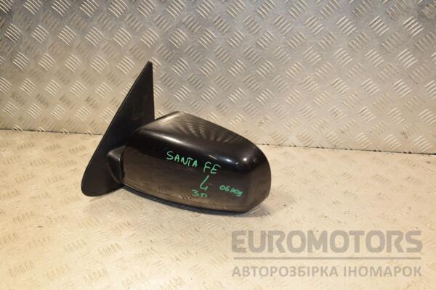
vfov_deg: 31.9
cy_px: 145
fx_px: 509
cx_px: 218
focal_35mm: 42
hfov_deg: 46.4
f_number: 6.3
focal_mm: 28
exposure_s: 1/200
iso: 800
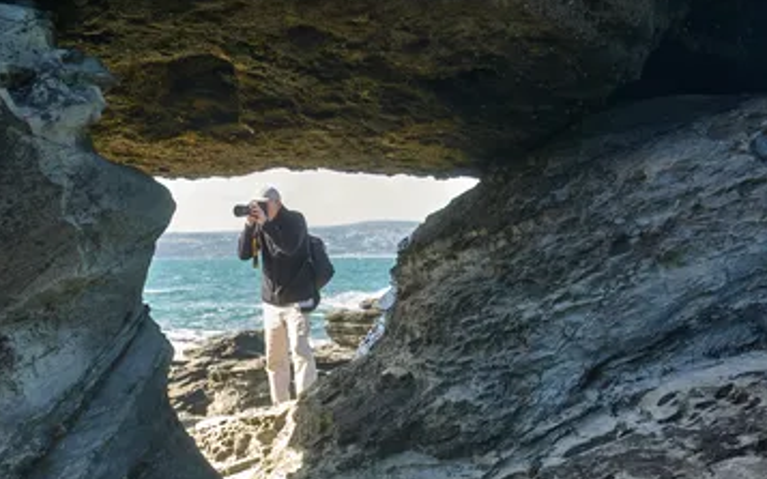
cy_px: 317
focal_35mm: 80
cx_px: 269
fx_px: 1672
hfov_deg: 25.7
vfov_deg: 16.3
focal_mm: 20.69
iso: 100
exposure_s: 1/160
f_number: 4
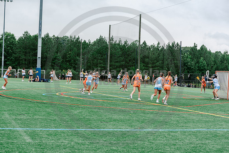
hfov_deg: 24.8
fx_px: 522
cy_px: 76
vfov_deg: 16.7
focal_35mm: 82
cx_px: 114
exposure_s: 1/400
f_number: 5
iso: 250
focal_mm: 82
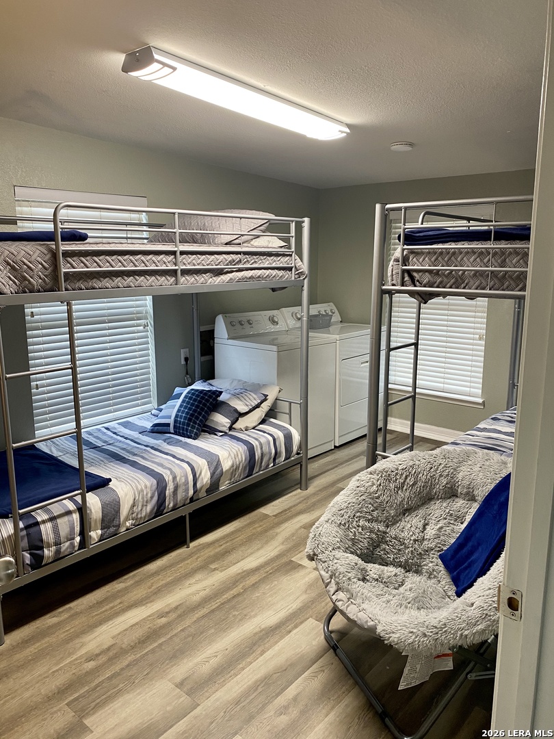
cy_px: 370
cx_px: 277
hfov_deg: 53.1
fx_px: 555
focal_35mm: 26
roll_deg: +0.2
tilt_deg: -10.1
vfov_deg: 67.3
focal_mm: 4.25
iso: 125
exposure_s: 1/60
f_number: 1.8
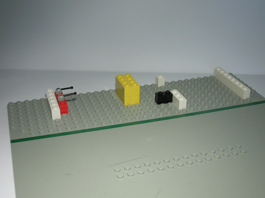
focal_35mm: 50
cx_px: 132
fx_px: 382
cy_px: 99
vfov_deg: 29.1
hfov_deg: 38.2
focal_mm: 8.4
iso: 50
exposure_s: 1/25.1
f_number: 3.3
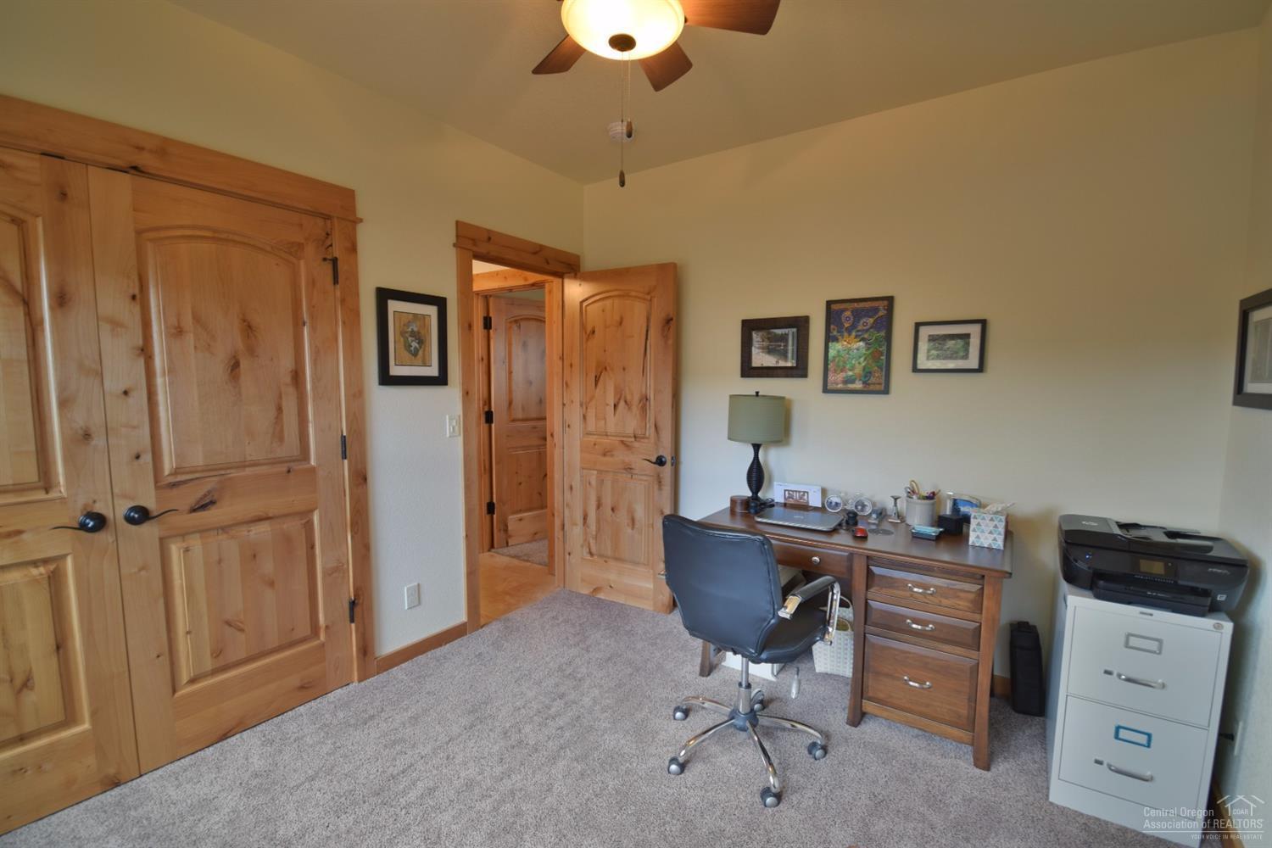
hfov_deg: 100.4
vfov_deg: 77.3
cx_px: 636
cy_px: 424
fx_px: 530
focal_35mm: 15
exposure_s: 1/8
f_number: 4.5
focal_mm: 10
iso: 250
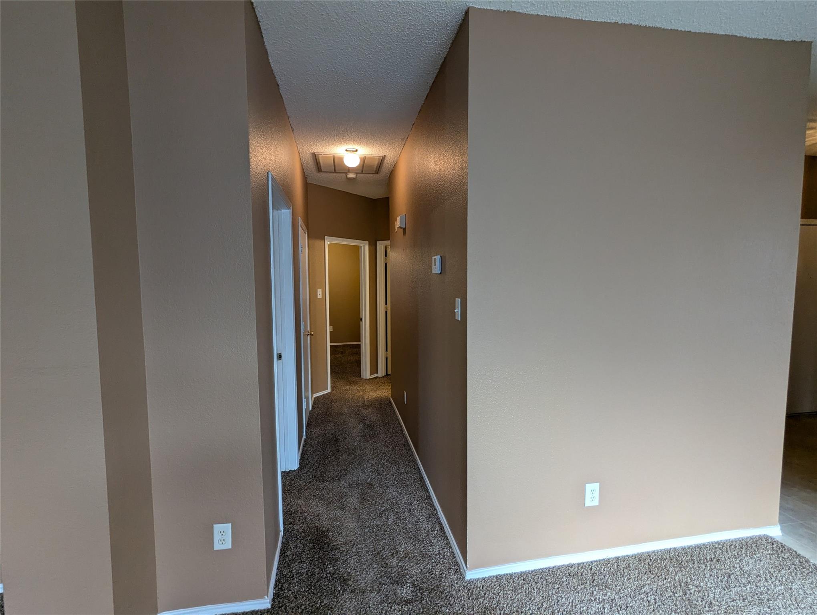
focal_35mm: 16
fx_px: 378
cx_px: 408
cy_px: 308
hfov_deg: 94.4
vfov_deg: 78.2
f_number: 2.2
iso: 186
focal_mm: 2.35
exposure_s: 1/120
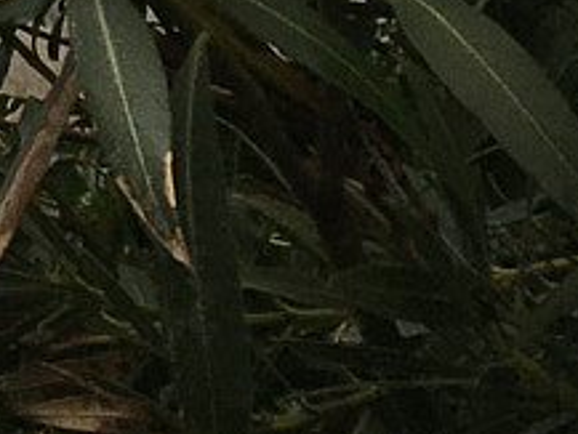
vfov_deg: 6.2
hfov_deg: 7.9
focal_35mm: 214
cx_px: -1172
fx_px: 3575
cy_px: -996
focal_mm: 4.15
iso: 25
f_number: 2.2
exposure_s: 1/163
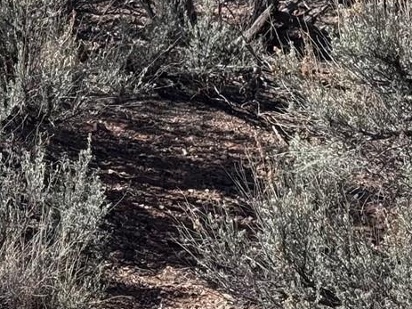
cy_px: -134
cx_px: -145
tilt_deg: -6.8
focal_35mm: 166
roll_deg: -0.9
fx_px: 1975
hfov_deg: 11.5
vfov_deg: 8.8
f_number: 1.78
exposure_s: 1/5848
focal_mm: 6.76
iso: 64
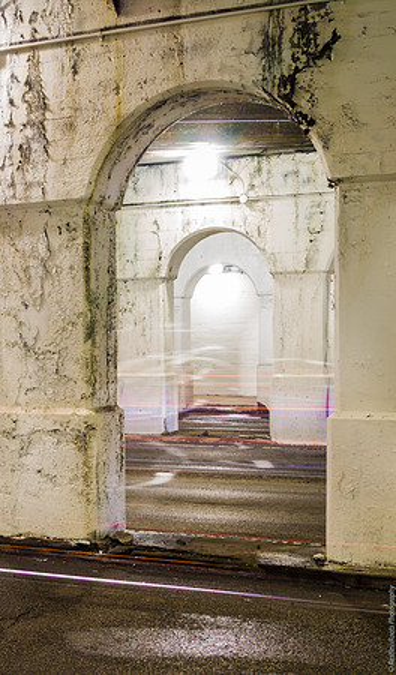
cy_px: 386
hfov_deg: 20.6
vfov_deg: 35.2
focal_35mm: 59
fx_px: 1062
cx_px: 31
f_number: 11
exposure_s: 13
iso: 100
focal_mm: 22
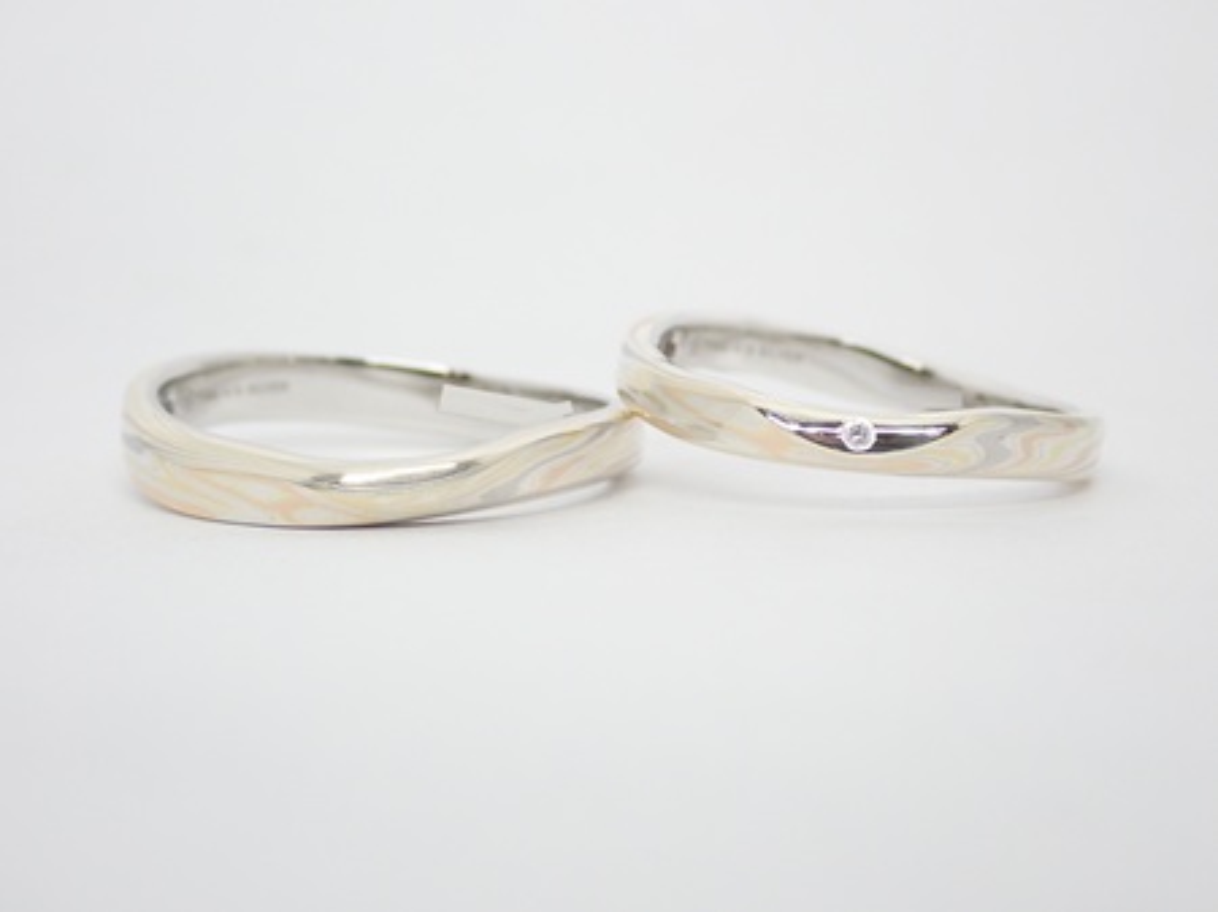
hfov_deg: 25.3
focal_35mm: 77
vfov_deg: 19.1
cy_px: 456
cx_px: 609
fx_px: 2708
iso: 200
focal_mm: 13.65
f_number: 4.1
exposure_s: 1/100
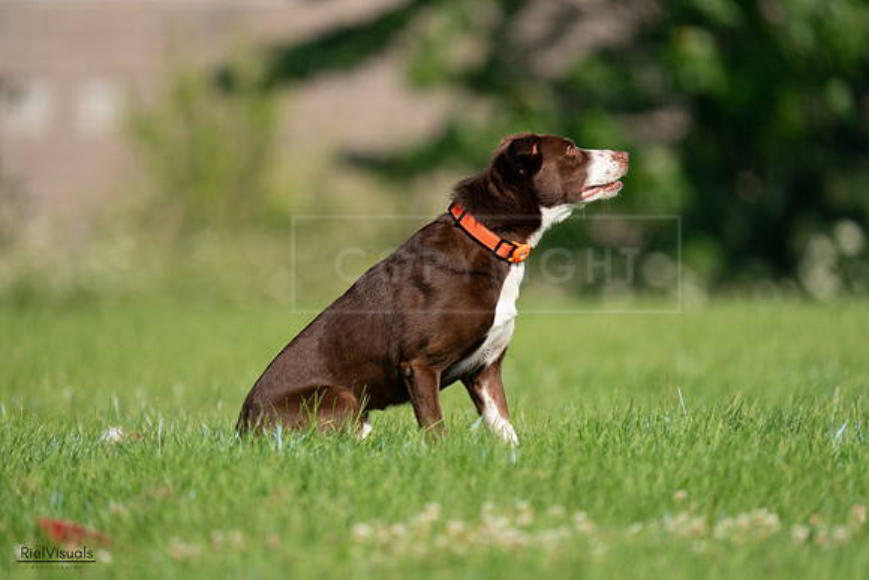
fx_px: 14486
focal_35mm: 600
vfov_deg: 2.3
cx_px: 434
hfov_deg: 3.4
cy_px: 290
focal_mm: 600
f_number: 6.3
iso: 1250
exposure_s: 1/4000
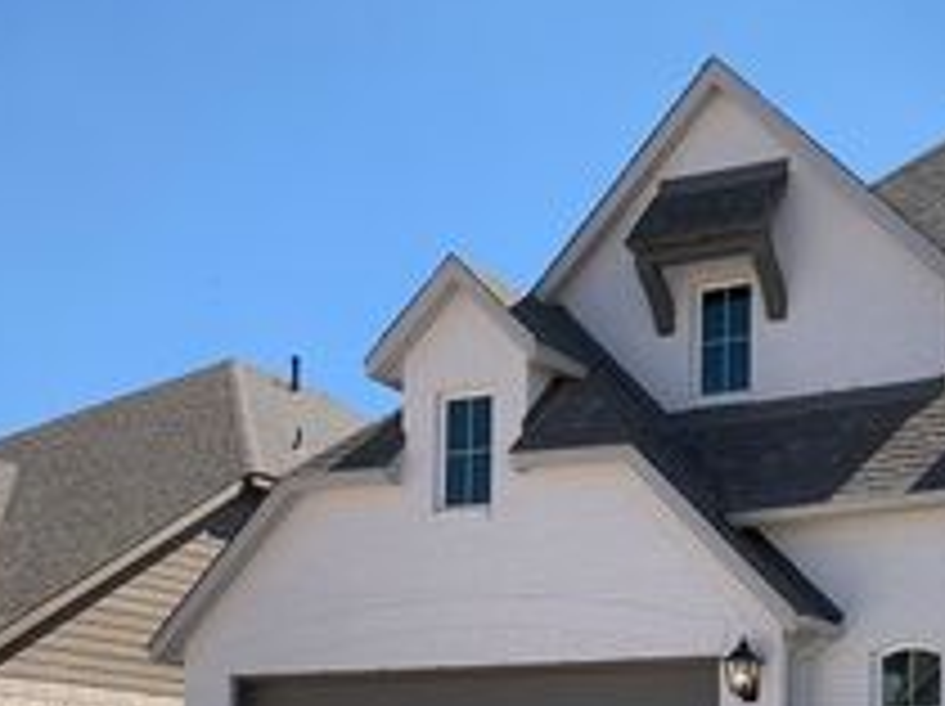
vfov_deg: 22.6
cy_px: 717
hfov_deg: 30.9
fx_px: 1691
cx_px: 662
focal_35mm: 62
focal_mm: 4.25
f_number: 1.8
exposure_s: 1/2611
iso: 25
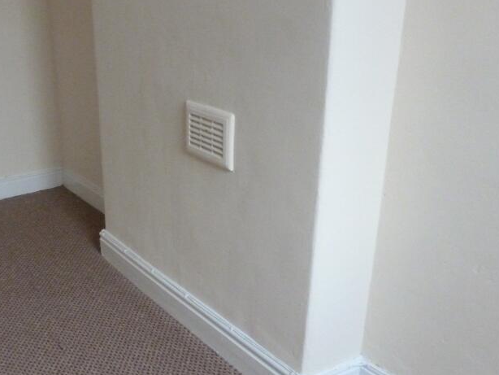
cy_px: 214
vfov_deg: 35.9
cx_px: 86
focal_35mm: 40
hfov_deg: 44.1
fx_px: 577
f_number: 3.3
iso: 800
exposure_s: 1/200
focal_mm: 4.3
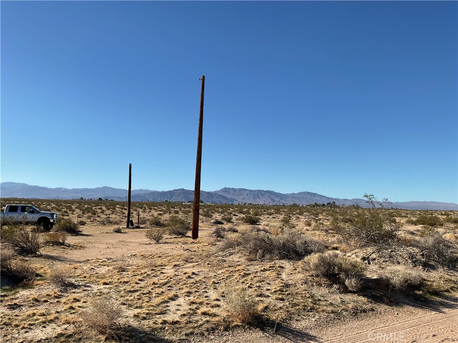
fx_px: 384
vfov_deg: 48.2
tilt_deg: +3.5
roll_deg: -2.5
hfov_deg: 61.7
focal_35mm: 29
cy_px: 172
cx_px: 229
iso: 16
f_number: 1.8
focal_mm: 3
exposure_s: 1/2667
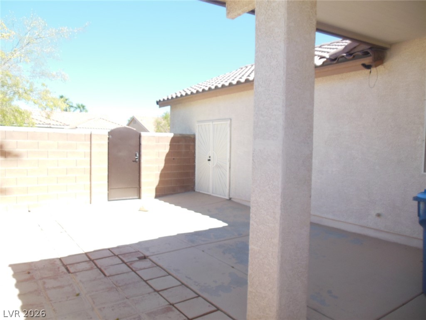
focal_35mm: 25
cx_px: 213
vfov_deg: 54.9
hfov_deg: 69.4
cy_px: 160
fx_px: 308
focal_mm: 4.5
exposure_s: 1/500
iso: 125
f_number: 3.2
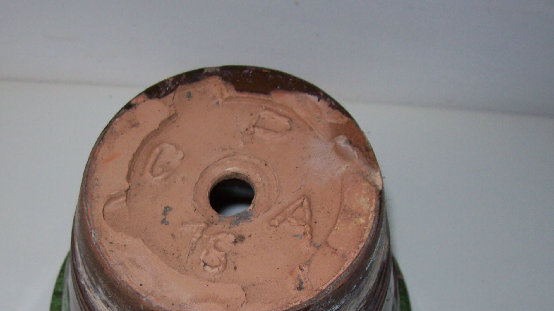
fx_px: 867
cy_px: 279
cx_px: 227
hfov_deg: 35.3
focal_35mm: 59
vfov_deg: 20.0
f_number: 2.7
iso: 80
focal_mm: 6
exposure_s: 1/64
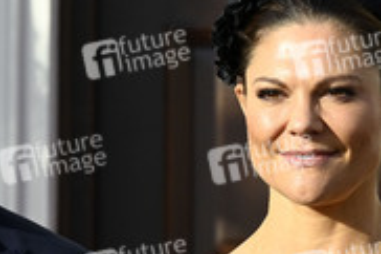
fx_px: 7349
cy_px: 212
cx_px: 81
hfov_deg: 3.0
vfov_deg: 2.0
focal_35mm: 695
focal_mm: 280
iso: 1600
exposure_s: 1/800
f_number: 16
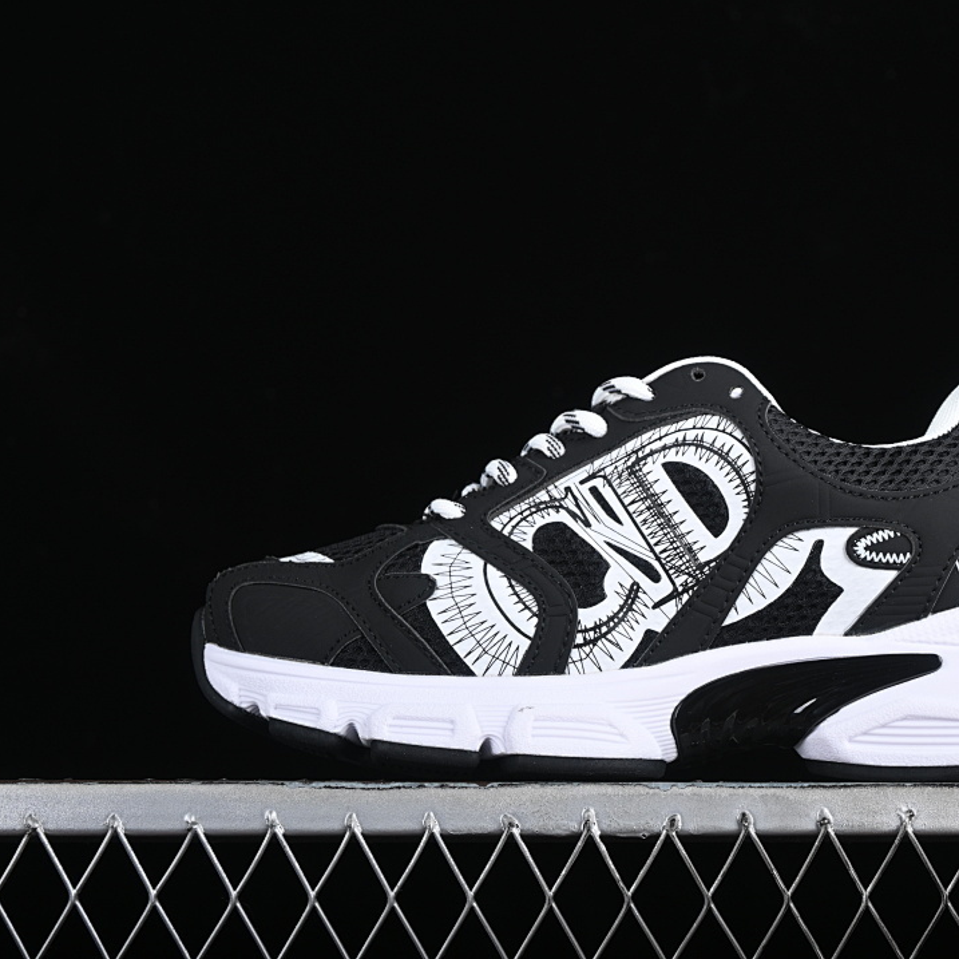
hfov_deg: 18.0
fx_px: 3009
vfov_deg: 18.1
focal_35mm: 96
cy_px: 479
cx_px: 675
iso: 200
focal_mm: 50
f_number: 7.1
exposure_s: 1/200
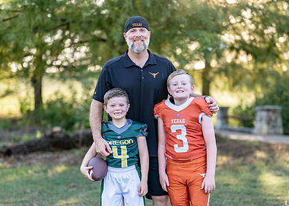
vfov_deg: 17.8
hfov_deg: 24.8
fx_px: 656
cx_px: 157
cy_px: 136
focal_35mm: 80
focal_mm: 50
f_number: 1.2
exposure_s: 1/640
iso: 100
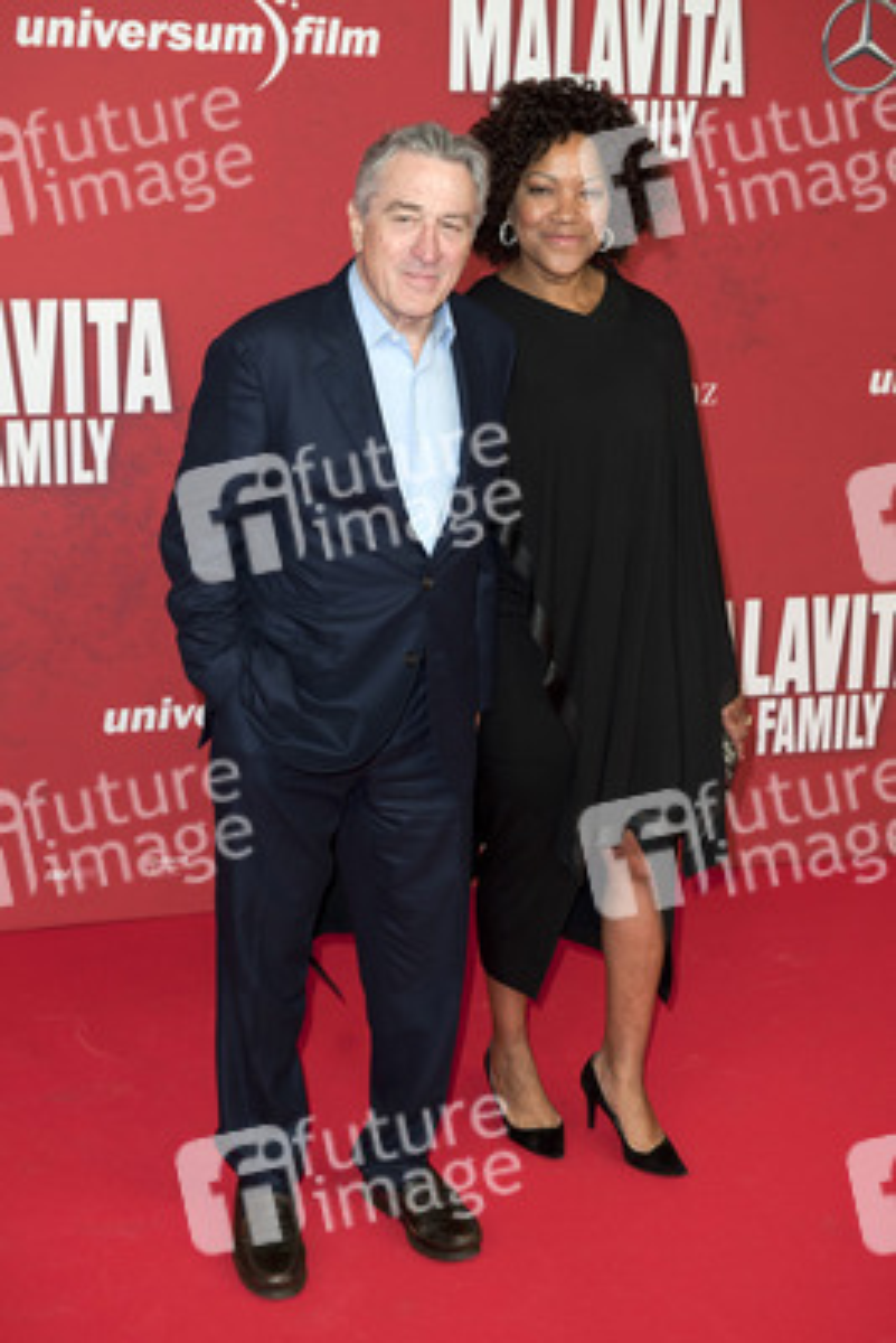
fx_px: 2051
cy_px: 672
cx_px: 448
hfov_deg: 24.6
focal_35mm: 55
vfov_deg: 36.2
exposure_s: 1/250
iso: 800
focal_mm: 55
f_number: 5
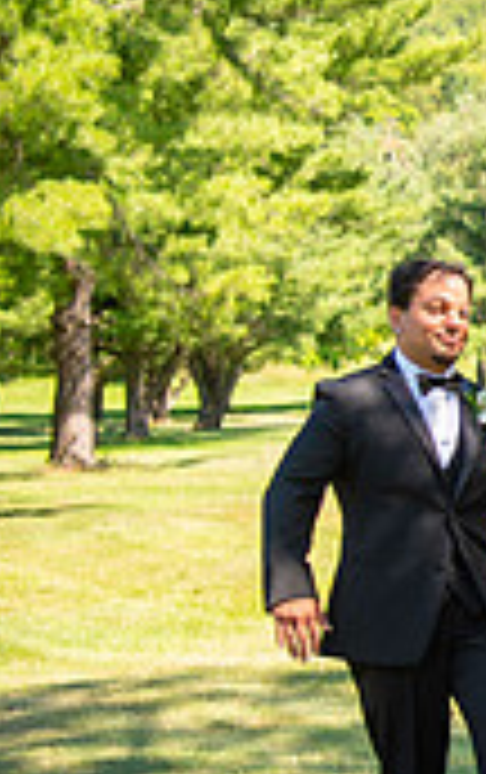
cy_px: 410
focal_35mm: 137
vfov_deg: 15.2
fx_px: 2894
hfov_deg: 8.7
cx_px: 1170
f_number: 3.2
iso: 250
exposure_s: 1/800
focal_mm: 40
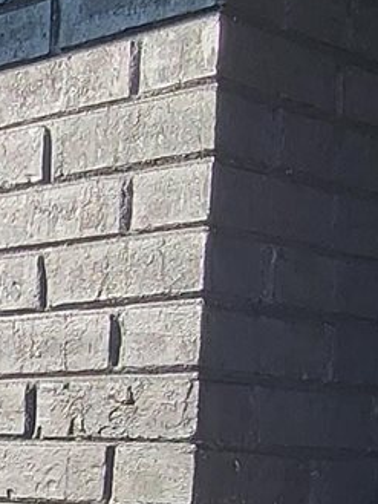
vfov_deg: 20.4
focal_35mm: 91
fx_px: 1324
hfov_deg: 14.8
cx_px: -230
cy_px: 567
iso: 32
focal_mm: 1.74
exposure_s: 1/321
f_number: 2.2
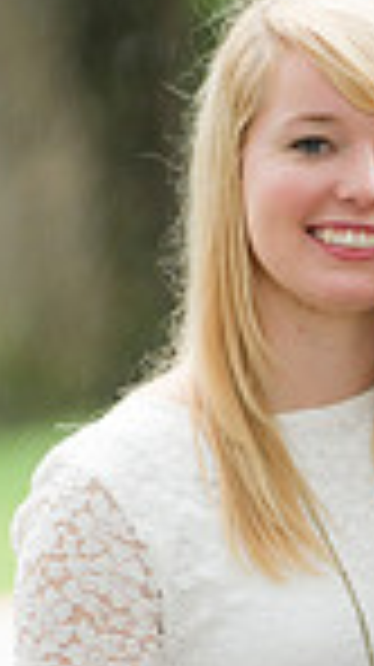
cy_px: 688
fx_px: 9542
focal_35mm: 540
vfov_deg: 4.0
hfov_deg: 2.2
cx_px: 502
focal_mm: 170
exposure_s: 1/200
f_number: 3.2
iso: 640
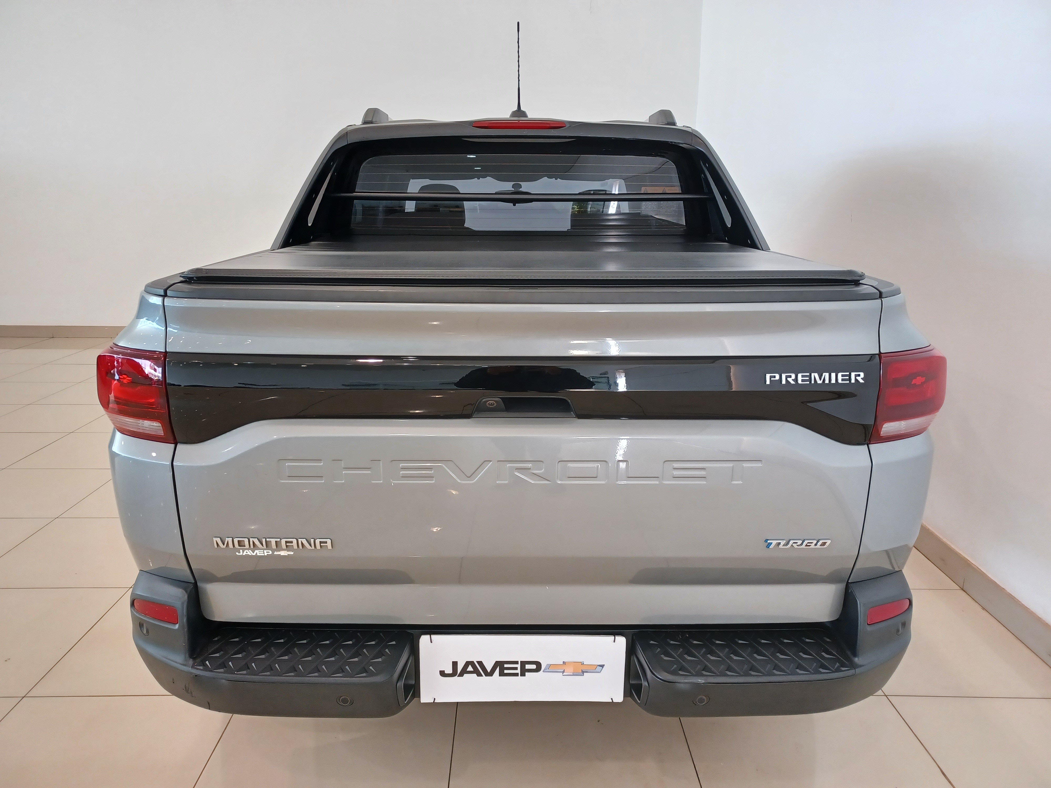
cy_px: 394
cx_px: 526
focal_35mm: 25
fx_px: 759
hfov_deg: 69.4
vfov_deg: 54.9
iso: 200
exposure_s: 1/60
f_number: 1.8
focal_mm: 4.6
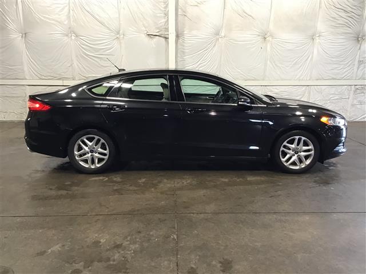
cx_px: 183
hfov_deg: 58.4
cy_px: 137
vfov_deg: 45.4
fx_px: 328
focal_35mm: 31
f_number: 2.4
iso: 100
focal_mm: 3.3
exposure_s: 1/30
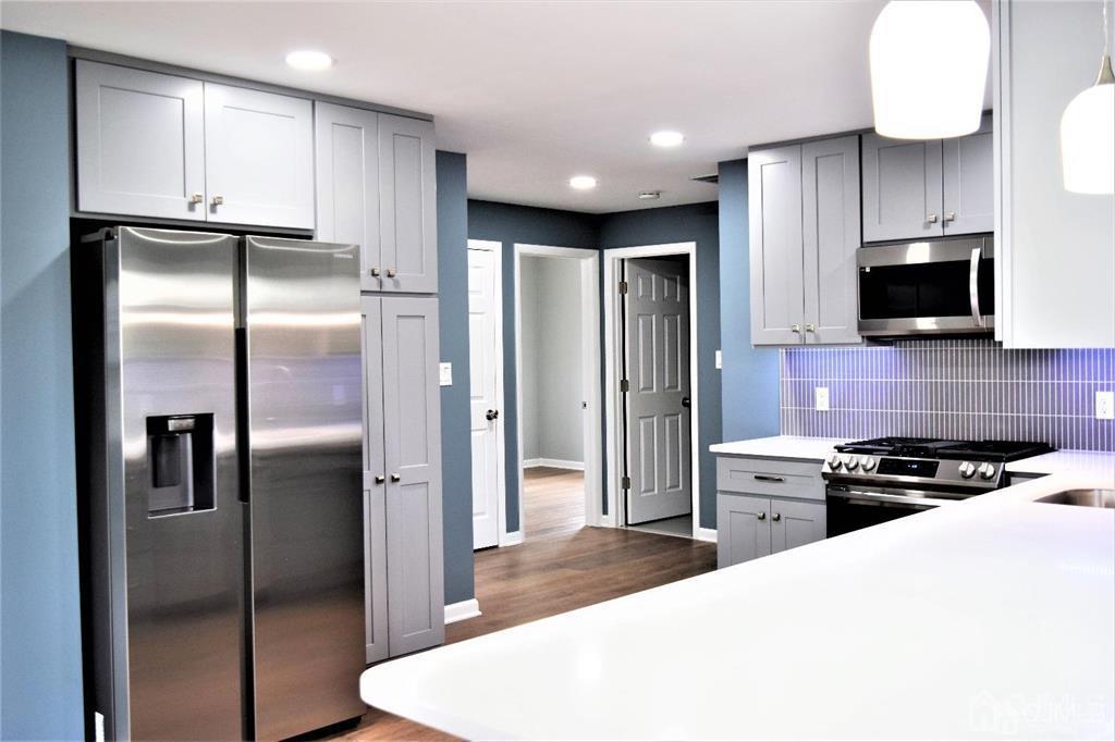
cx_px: 558
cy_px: 371
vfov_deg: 38.3
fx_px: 1068
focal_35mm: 34
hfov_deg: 55.1
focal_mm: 23
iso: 400
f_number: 4
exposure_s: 1/60
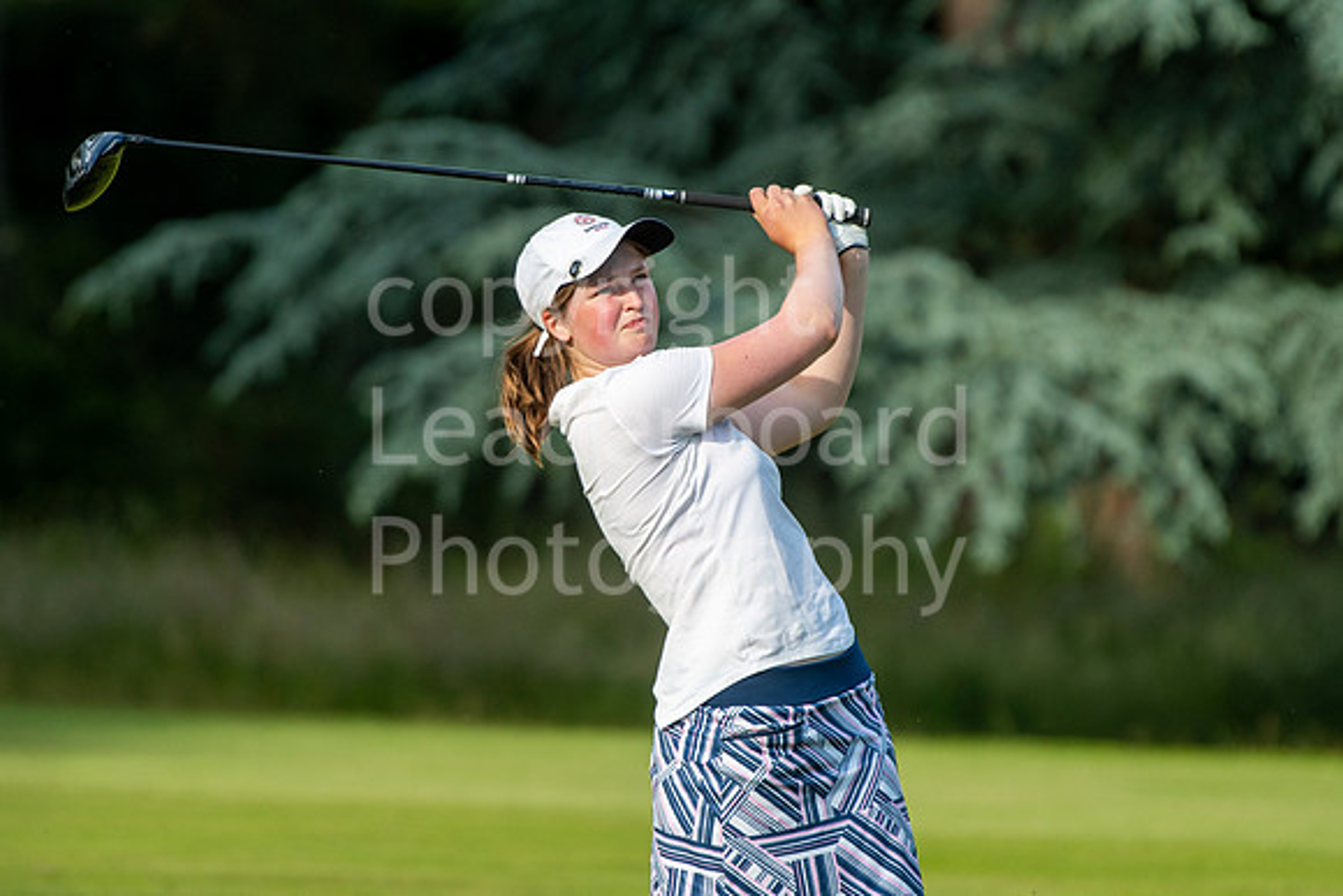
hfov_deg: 3.4
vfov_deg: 2.3
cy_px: 448
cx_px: 672
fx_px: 22388
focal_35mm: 600
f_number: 5.6
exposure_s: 1/1250
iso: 400
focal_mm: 400
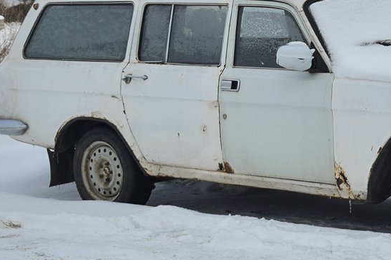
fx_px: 1422
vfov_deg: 10.4
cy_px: 23
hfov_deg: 15.4
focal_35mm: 131
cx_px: 377
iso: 200
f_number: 5.6
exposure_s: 1/640
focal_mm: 40
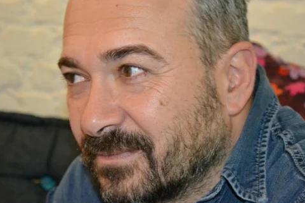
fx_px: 784
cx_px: 146
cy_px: 93
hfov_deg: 22.0
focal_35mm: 93
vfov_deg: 14.8
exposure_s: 1/60
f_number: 5.6
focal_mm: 55
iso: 3200
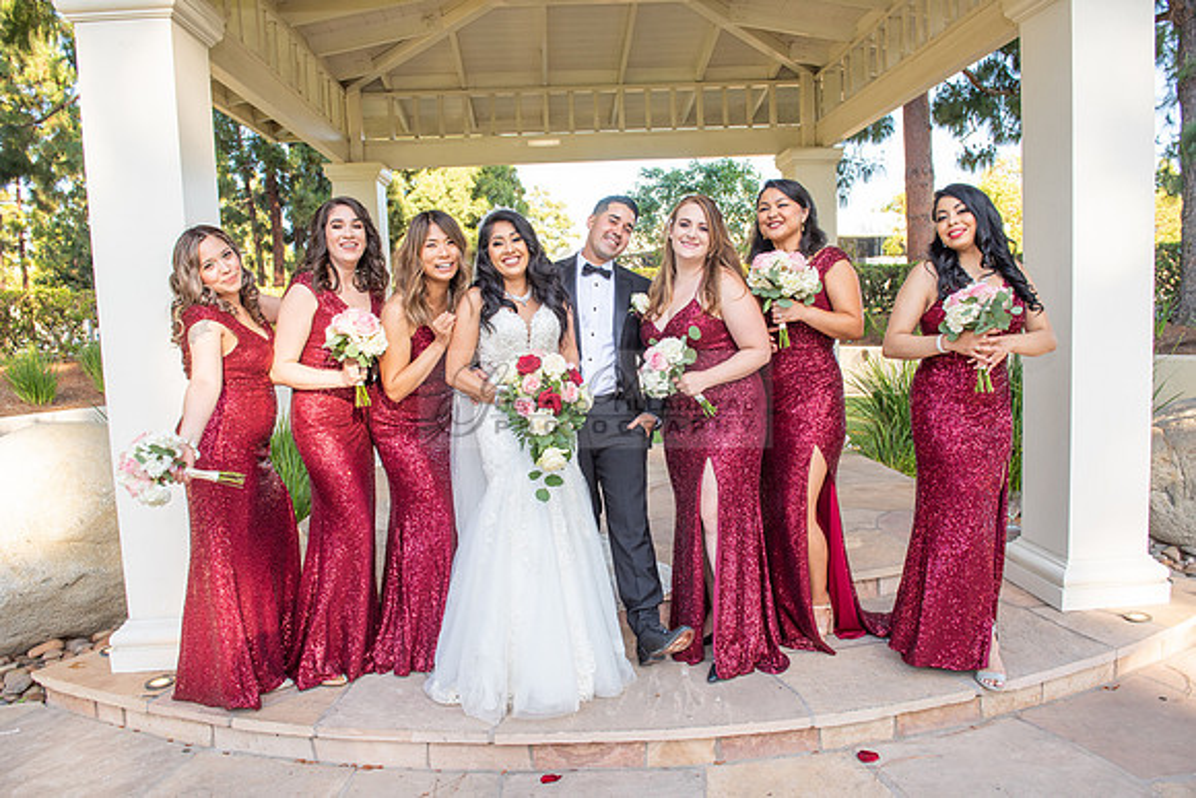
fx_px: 864
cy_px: 399
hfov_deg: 69.4
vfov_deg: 49.6
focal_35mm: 26
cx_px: 598
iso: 200
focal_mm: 26
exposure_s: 1/160
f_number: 5.6
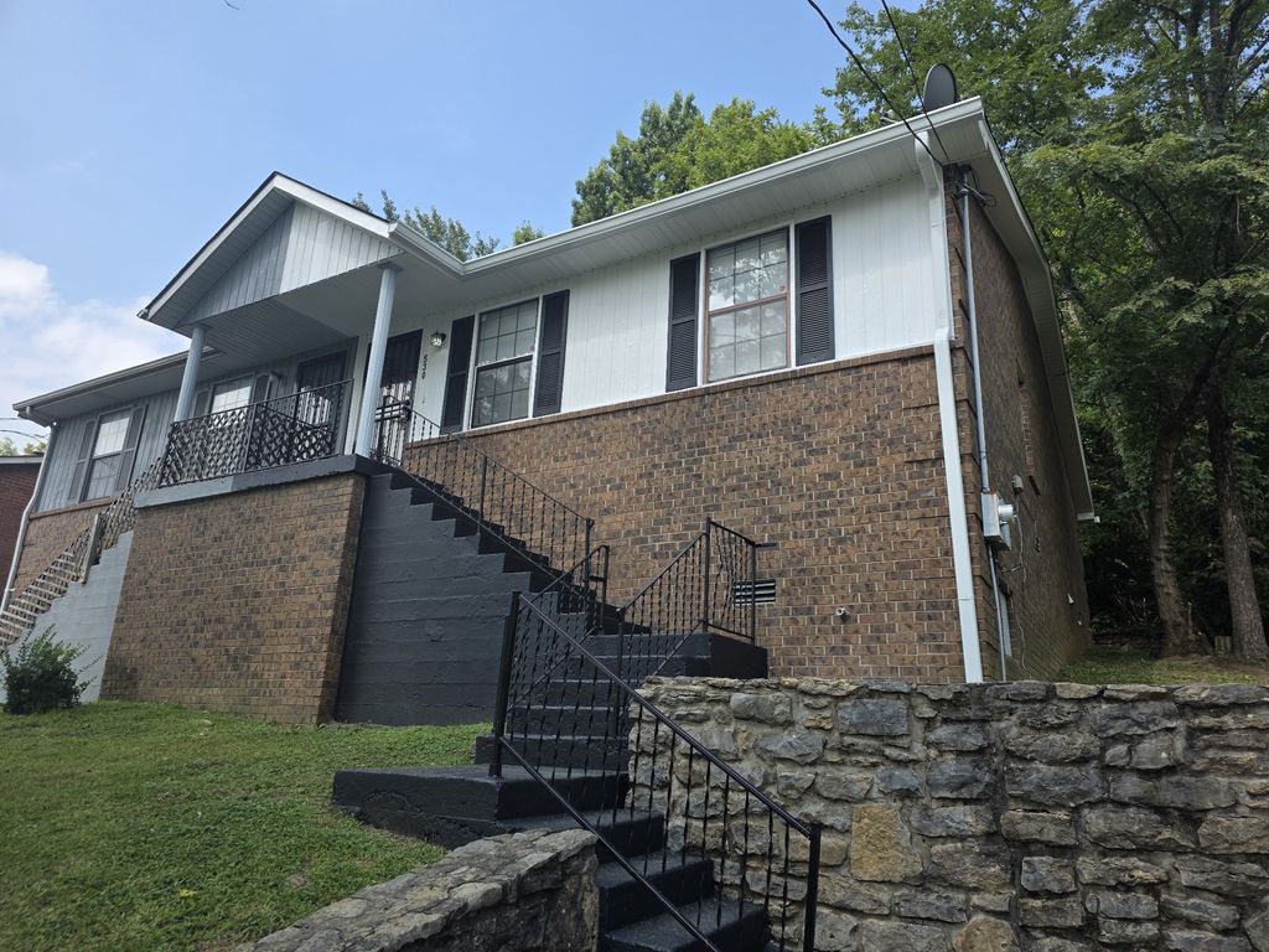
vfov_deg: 58.9
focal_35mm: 23
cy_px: 476
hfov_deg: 73.9
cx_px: 634
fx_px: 843
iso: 80
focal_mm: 6.3
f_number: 1.7
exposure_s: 1/2497
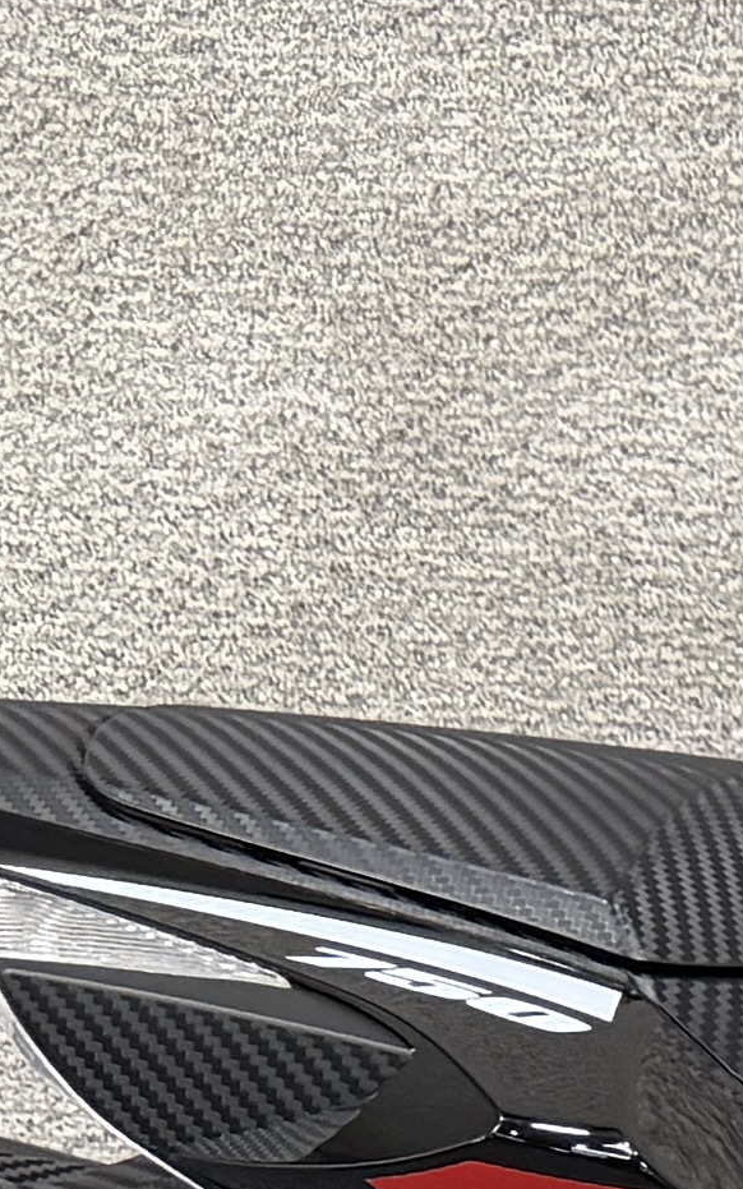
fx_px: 5053
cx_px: 2844
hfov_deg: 6.8
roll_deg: +1.3
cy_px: 2105
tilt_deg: -32.0
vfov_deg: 12.3
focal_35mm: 156
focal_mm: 6.76
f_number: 1.78
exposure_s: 1/120
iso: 200
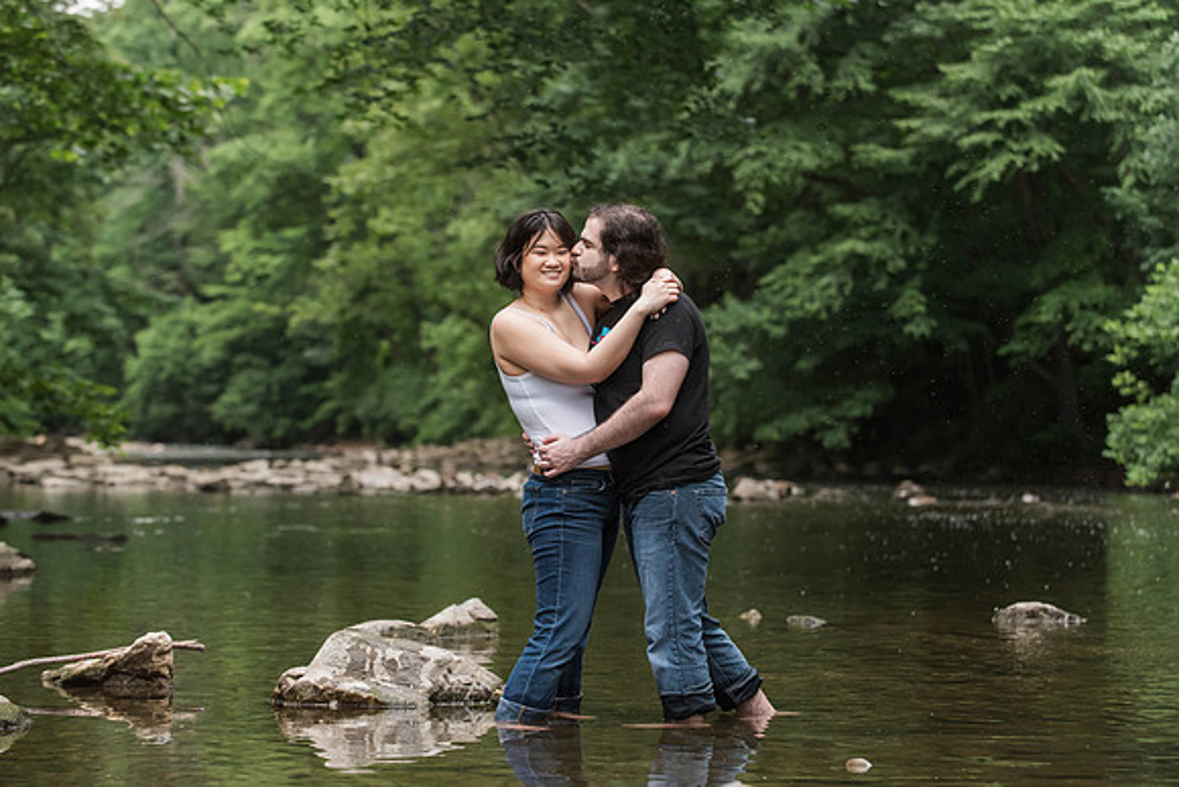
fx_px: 3221
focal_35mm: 98
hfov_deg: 20.7
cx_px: 591
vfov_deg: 13.9
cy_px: 381
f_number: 4
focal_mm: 95
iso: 1600
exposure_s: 1/320
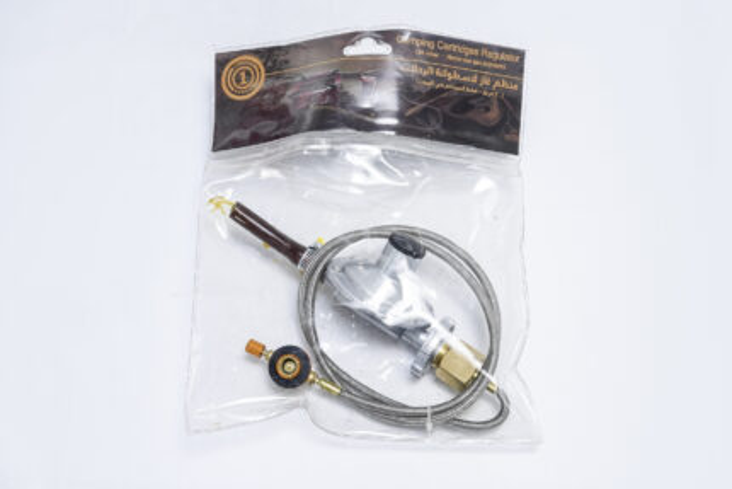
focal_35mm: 63
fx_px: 1281
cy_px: 244
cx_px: 366
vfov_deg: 21.6
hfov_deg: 31.9
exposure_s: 1/200
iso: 3200
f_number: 9
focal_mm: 63
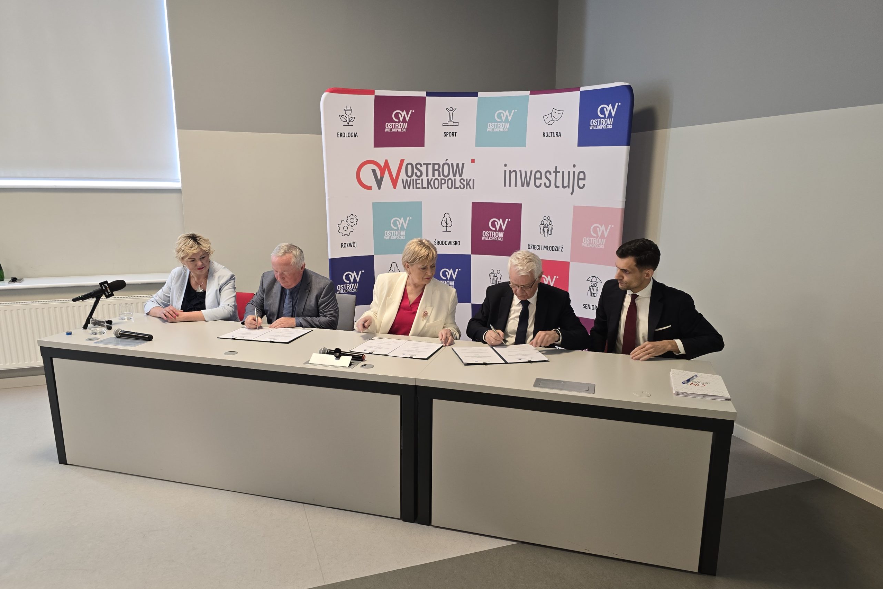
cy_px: 304
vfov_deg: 53.1
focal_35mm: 24
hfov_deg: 73.7
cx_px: 442
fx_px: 589
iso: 125
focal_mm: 6.3
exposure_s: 1/100
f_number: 1.7
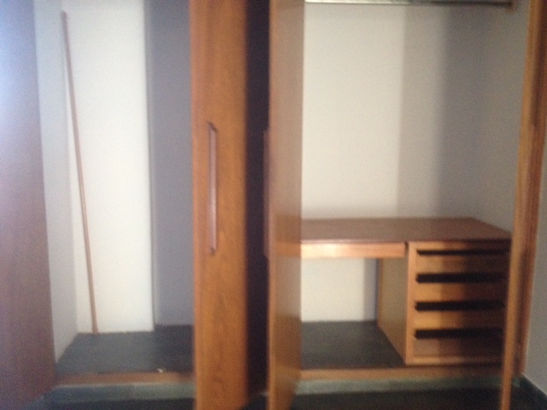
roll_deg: +2.1
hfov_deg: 52.6
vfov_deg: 40.7
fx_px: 553
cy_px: 205
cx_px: 274
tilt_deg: -9.6
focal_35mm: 35
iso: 400
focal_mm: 4.28
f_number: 2.4
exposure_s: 1/15
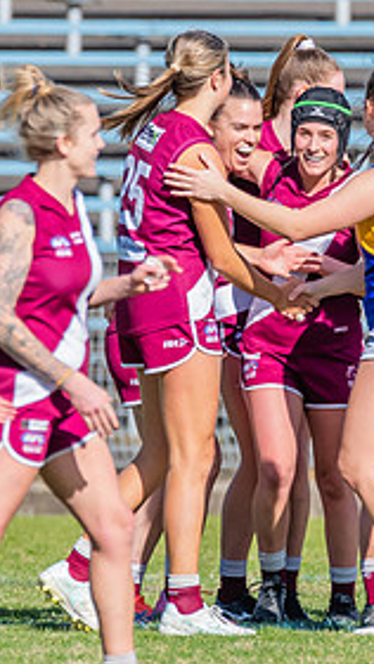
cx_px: 282
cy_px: 225
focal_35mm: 1637
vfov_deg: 1.3
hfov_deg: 0.7
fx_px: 28869
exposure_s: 1/1600
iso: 800
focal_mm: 600
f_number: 9
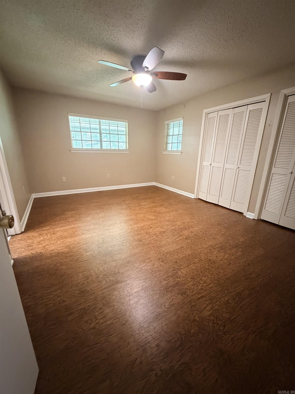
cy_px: 197
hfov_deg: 85.7
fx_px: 159
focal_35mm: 14
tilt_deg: -15.8
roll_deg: -1.0
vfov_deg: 102.1
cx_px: 148
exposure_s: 1/40
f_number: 2.2
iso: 1000
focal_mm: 2.22
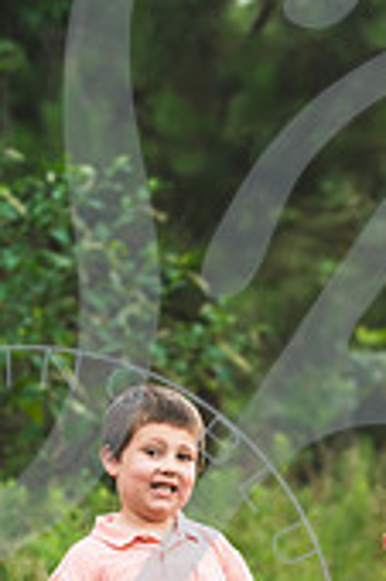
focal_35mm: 199
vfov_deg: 10.3
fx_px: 3207
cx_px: 178
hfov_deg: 6.9
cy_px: 403
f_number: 2.8
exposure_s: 1/400
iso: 320
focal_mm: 75
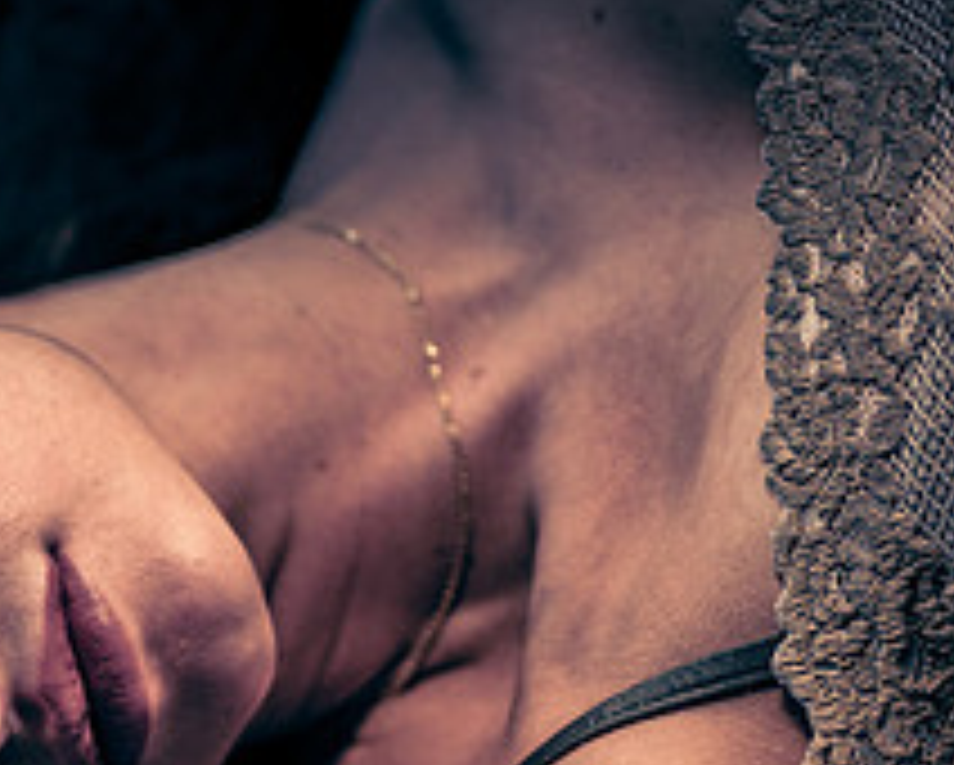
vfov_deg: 7.1
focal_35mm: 218
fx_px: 6161
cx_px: -27
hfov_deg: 8.8
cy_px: 776
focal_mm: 85
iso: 500
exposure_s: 1/200
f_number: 1.8
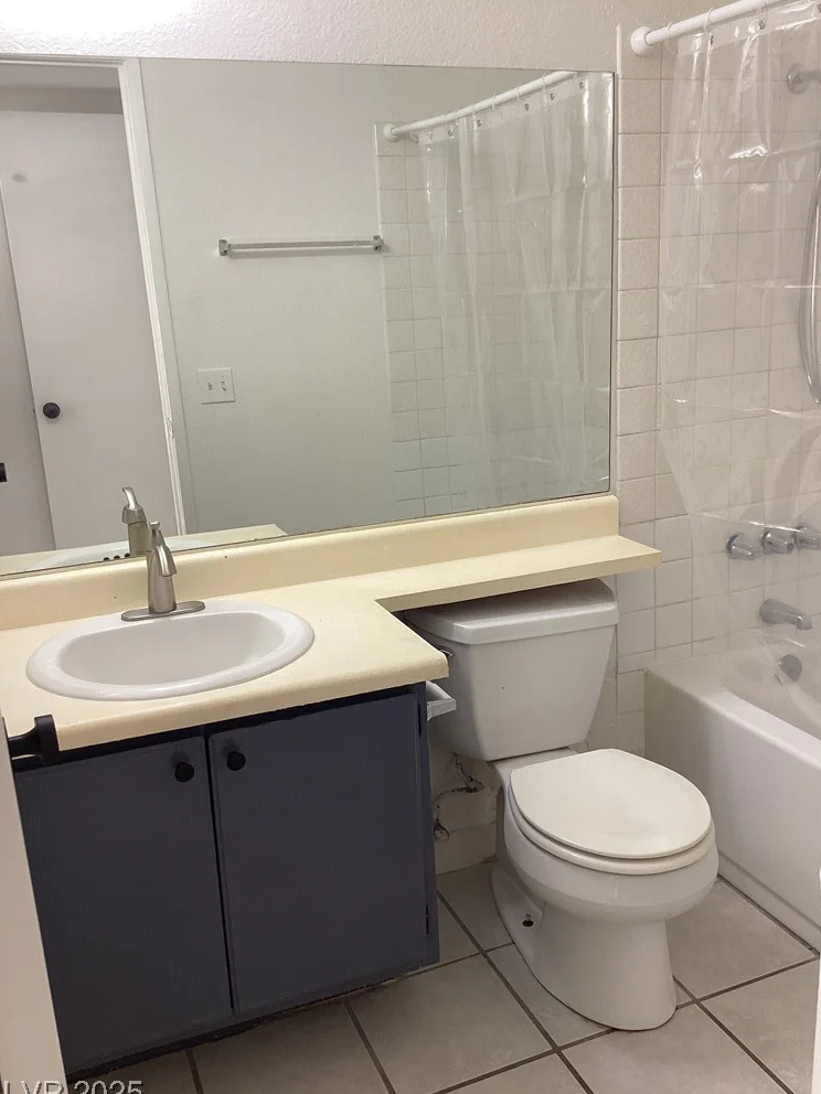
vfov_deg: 56.8
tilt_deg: -16.2
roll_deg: +2.0
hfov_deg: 44.2
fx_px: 1012
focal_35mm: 32
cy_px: 560
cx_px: 418
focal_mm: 3.3
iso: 125
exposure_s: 1/50
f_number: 2.4
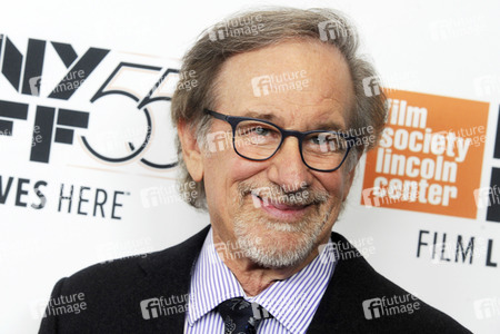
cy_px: 167
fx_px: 1458
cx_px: 250
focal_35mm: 105
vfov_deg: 13.0
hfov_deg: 19.5
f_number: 5.6
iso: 1600
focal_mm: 105
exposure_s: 1/125
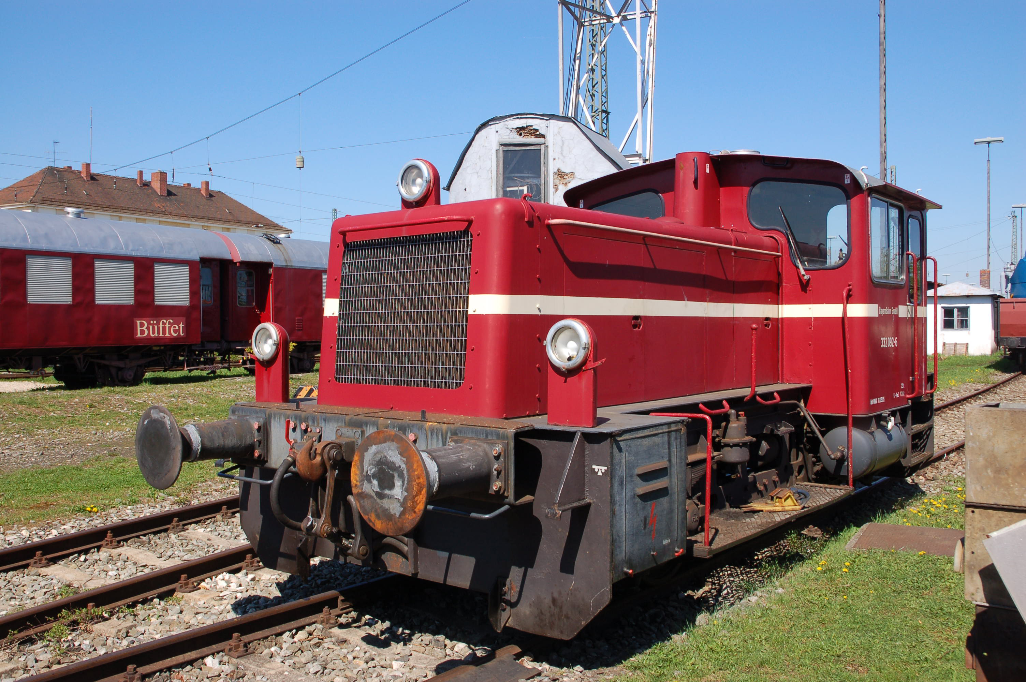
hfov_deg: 57.3
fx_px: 940
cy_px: 341
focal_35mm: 33
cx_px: 513
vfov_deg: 39.9
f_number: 11
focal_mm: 22
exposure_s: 1/125
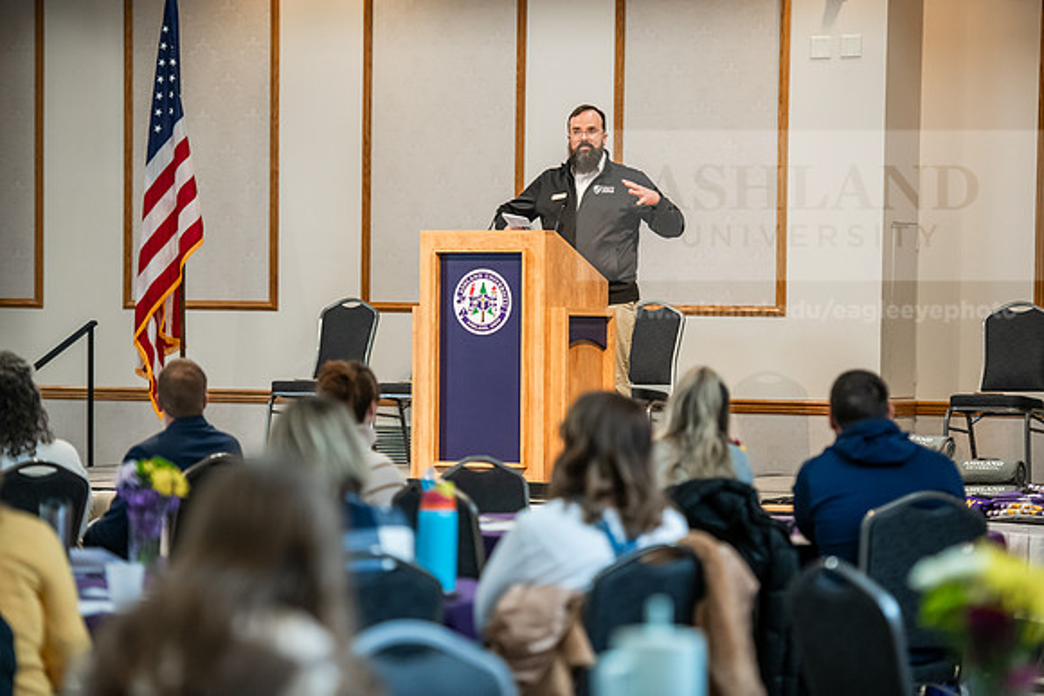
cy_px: 348
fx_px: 4061
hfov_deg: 14.7
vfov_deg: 9.8
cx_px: 522
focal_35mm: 140
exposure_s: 1/200
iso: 2000
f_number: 3.2
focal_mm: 140
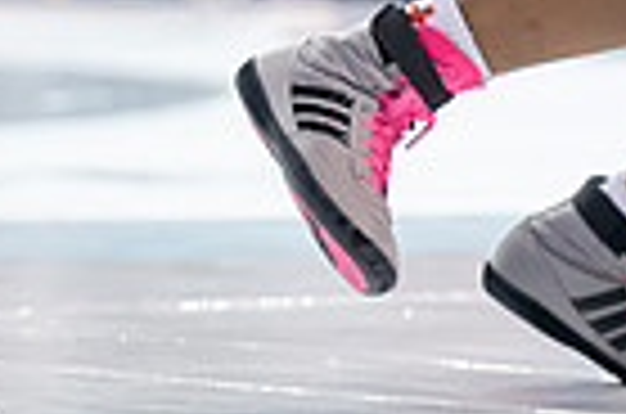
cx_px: 1509
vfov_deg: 2.4
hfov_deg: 3.6
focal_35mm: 573
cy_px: 61
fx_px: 9941
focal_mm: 100
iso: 3200
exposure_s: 1/800
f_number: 2.8
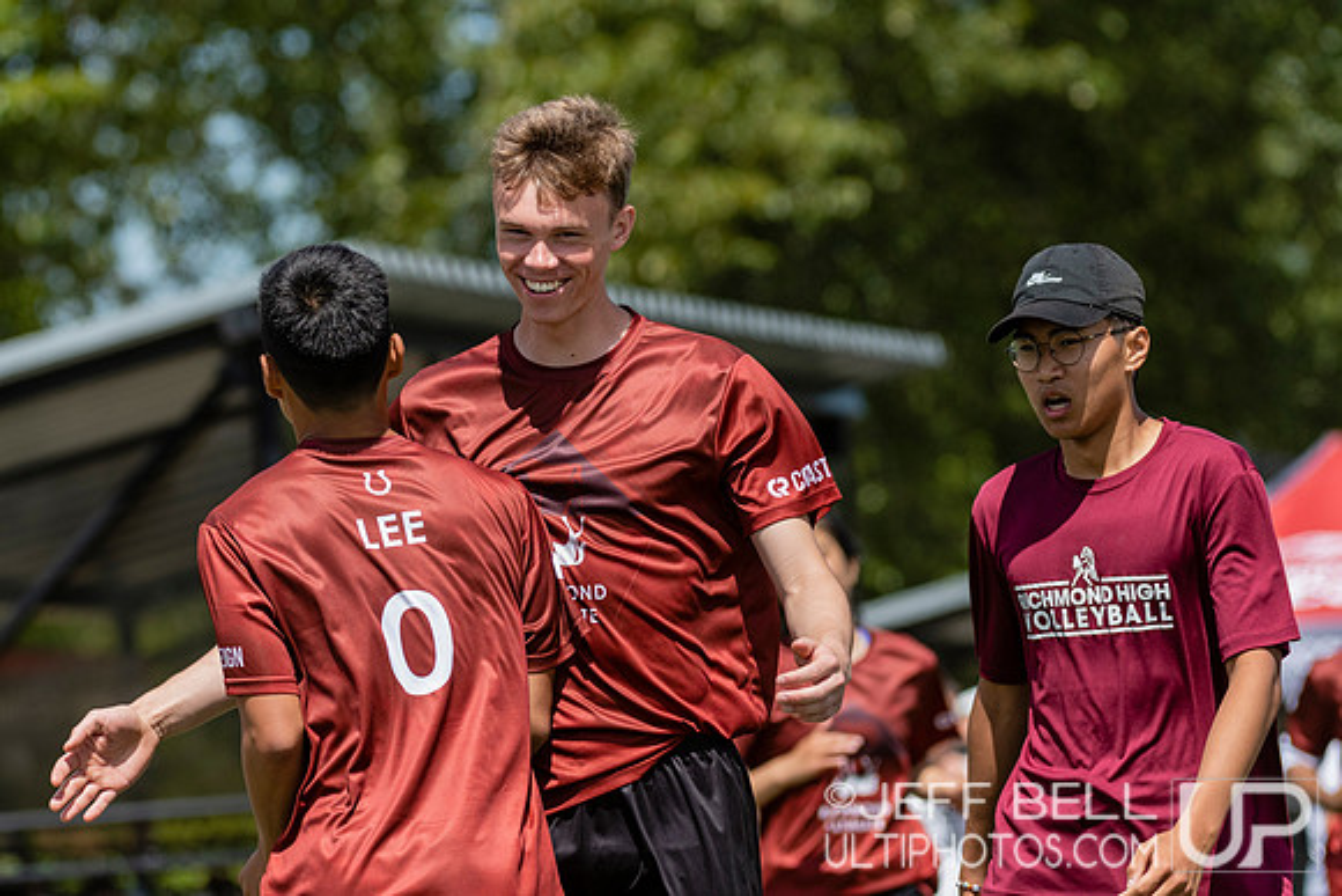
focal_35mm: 300
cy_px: 448
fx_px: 11185
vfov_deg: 4.6
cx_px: 671
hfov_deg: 6.9
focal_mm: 200
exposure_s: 1/2000
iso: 320
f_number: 4
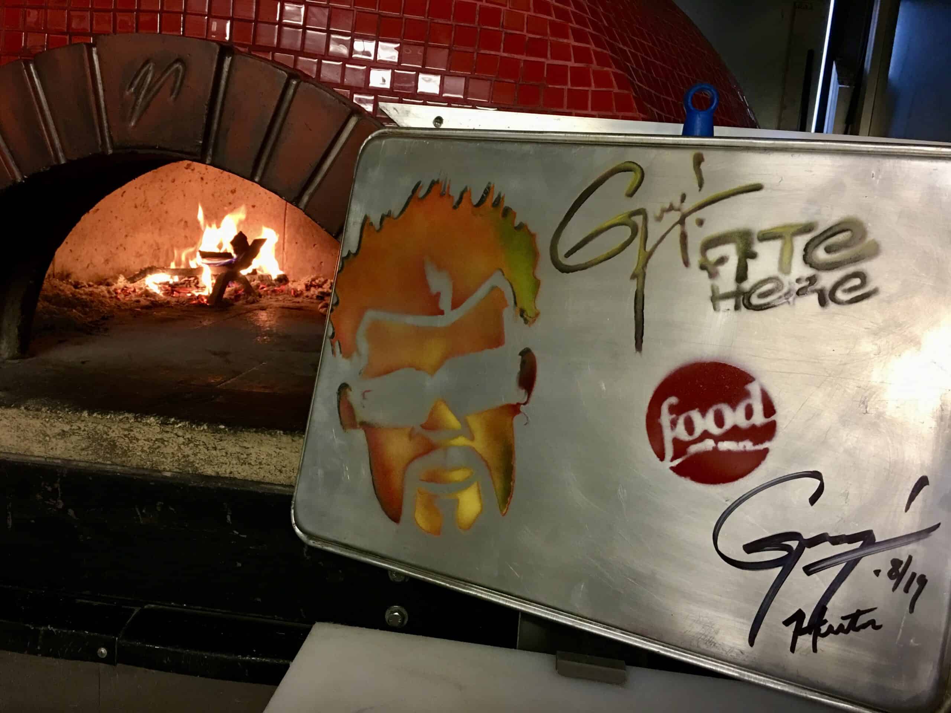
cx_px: 476
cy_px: 356
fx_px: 797
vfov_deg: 48.2
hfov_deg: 61.7
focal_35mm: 29
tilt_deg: -9.2
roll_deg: -4.4
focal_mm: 4.15
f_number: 2.2
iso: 80
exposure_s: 1/15
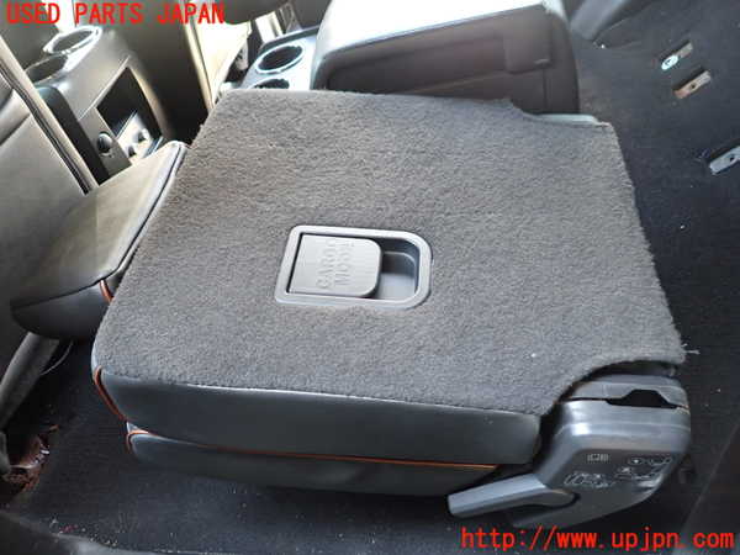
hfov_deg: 69.4
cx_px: 370
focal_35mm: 25
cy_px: 278
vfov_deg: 54.9
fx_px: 534
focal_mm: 4.5
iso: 400
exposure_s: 1/30
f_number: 2
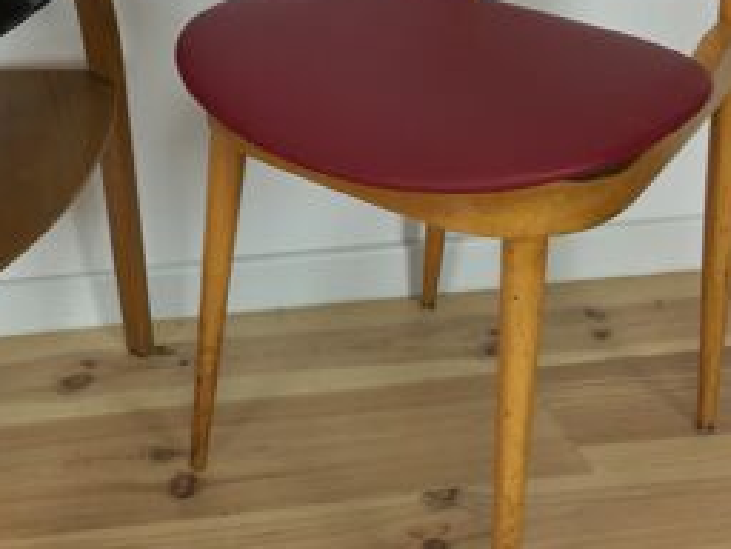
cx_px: 91
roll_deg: +2.0
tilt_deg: -25.5
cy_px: 143
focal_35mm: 68
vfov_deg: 21.4
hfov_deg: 27.7
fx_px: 1436
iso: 40
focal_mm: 4.15
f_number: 2.2
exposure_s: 1/33
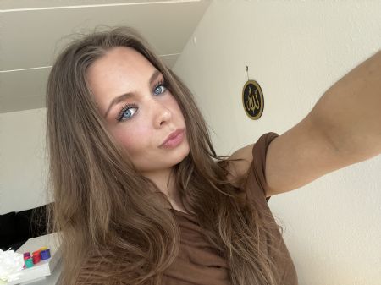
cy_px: 142
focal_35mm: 23
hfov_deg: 74.0
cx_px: 190
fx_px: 253
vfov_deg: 58.8
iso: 64
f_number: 2.2
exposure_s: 1/121
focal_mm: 2.71
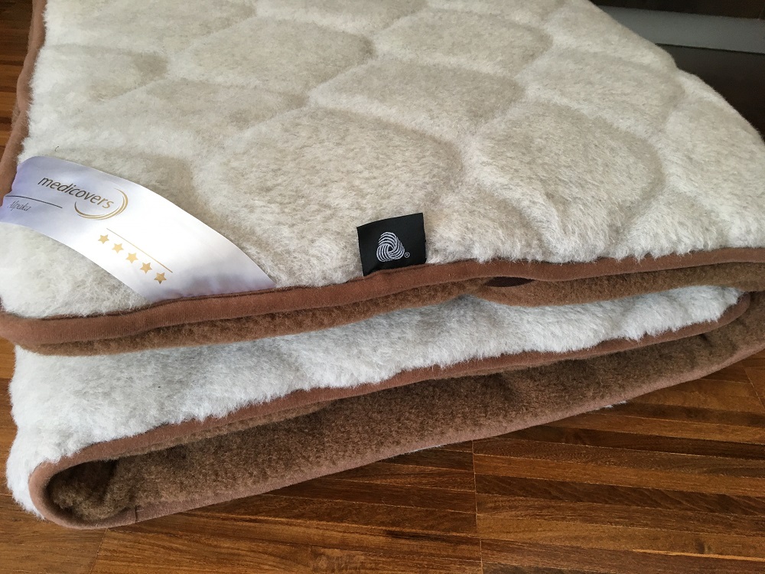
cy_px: 287
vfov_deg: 48.2
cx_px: 382
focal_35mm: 29
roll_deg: -4.1
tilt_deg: -41.2
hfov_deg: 61.7
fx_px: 641
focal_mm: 4.15
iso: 64
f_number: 2.2
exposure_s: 1/33
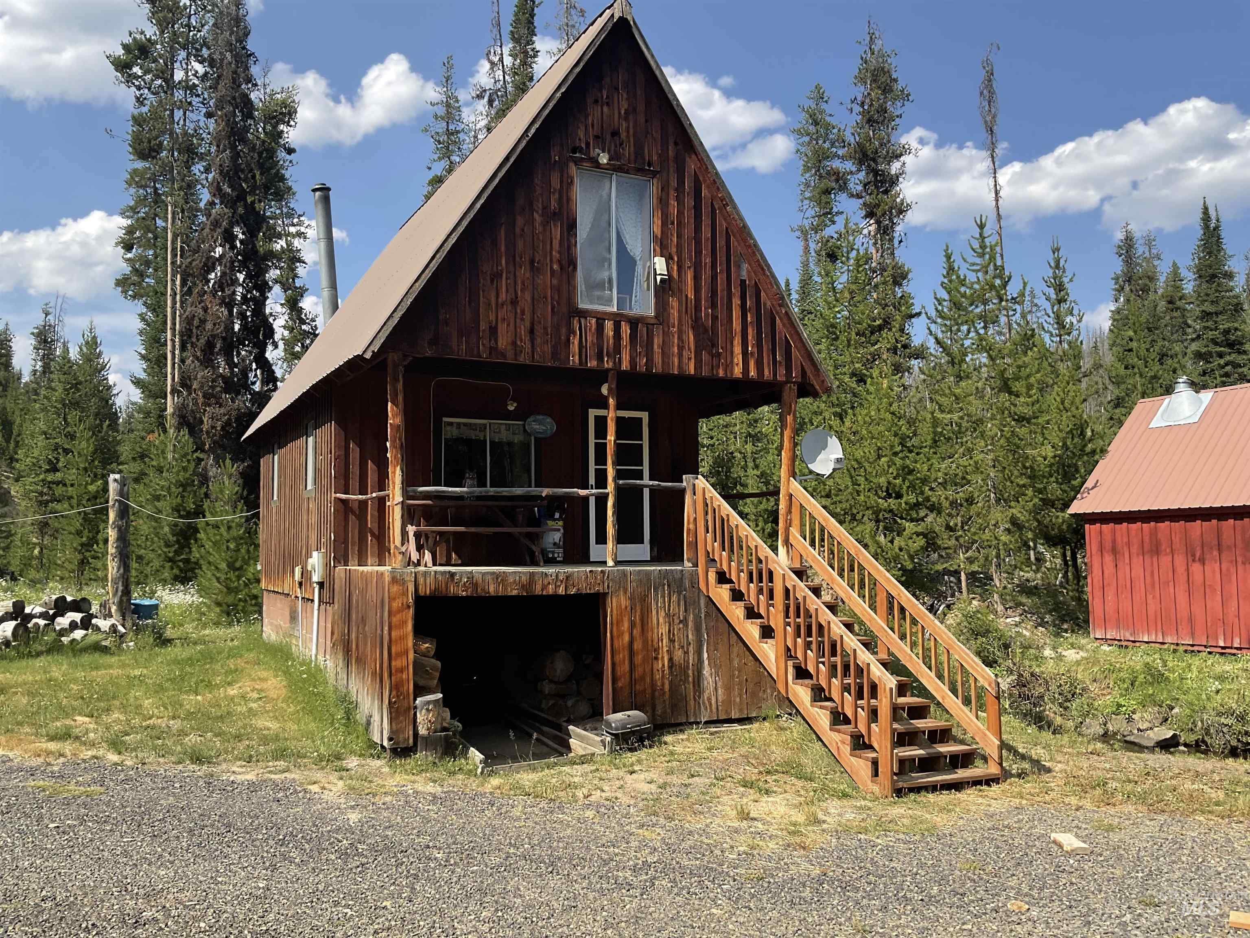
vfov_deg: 48.2
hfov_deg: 61.7
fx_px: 1047
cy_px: 469
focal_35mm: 29
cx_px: 625
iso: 16
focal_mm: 3
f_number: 1.8
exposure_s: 1/1055
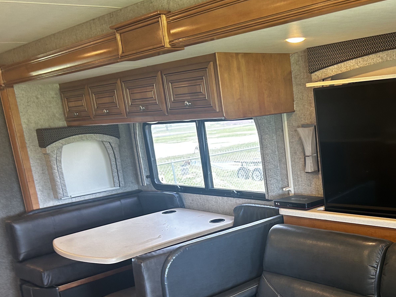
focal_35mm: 44
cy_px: 223
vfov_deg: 32.3
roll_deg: +5.8
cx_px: 301
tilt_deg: -15.8
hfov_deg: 41.6
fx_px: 503
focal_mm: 5.7
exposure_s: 1/69
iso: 125
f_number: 1.5
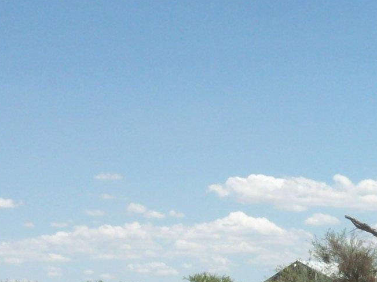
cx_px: 455
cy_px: 177
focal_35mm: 107
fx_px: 1165
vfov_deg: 13.8
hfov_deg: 17.5
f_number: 5.5
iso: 64
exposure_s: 1/395
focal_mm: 5.7
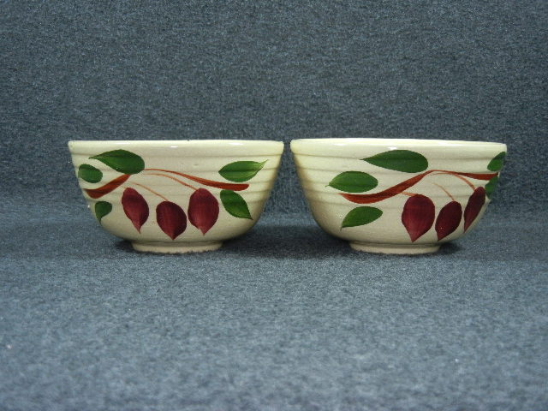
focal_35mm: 52
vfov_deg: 28.0
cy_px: 206
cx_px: 274
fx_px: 823
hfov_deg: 36.8
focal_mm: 9.3
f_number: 3.9
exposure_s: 1/30
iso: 547
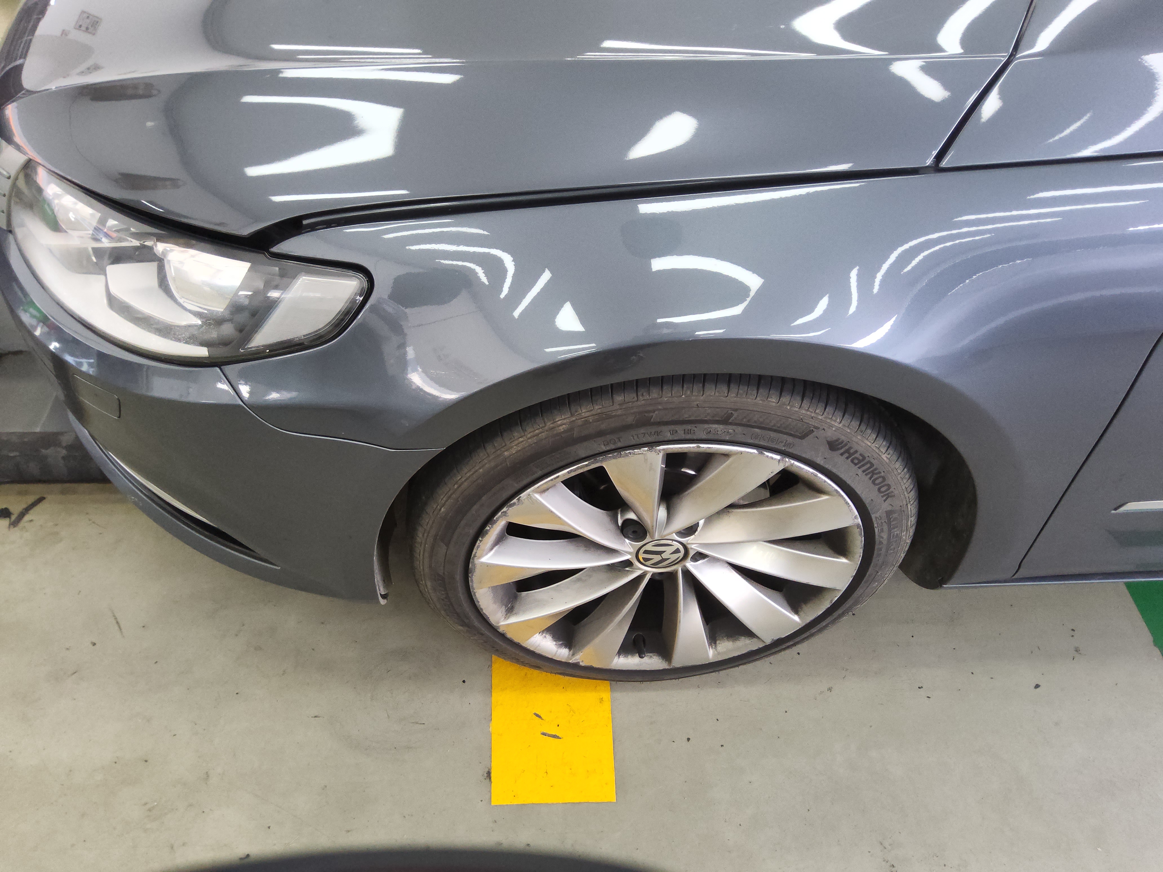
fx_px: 840
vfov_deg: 54.9
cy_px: 436
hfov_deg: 69.4
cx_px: 582
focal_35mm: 25
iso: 125
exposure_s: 1/120
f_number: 2
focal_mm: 3.08
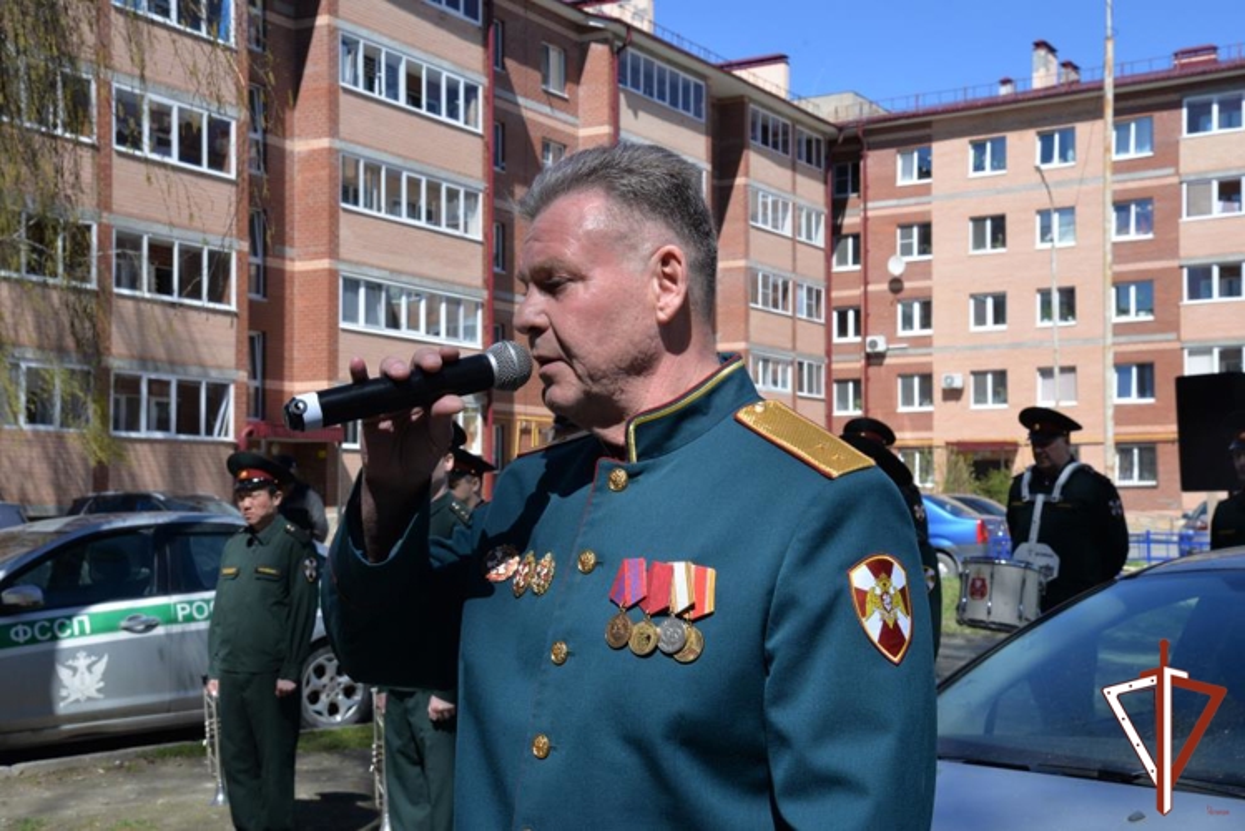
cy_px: 416
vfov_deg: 27.0
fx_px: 1730
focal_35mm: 50
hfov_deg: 39.6
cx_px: 622
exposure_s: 1/500
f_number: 11
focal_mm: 50
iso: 640
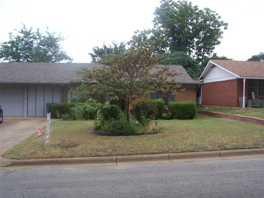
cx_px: 132
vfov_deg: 37.7
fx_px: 290
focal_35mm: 38
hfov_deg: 49.0
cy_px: 99
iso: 80
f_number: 2.8
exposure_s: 1/640
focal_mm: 6.3
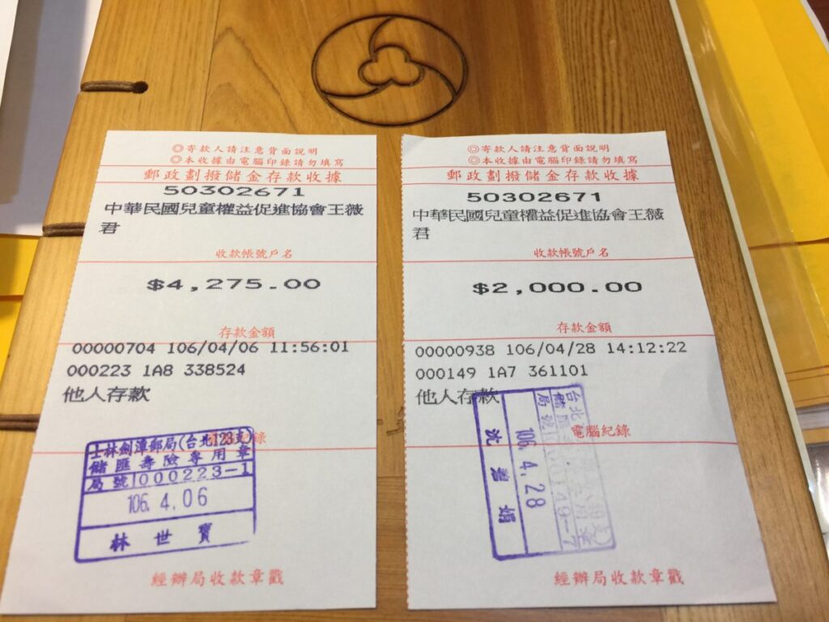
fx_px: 695
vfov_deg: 48.2
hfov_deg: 61.7
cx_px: 414
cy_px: 311
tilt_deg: -60.9
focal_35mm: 29
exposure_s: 1/30
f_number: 2.2
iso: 32
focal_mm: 4.15
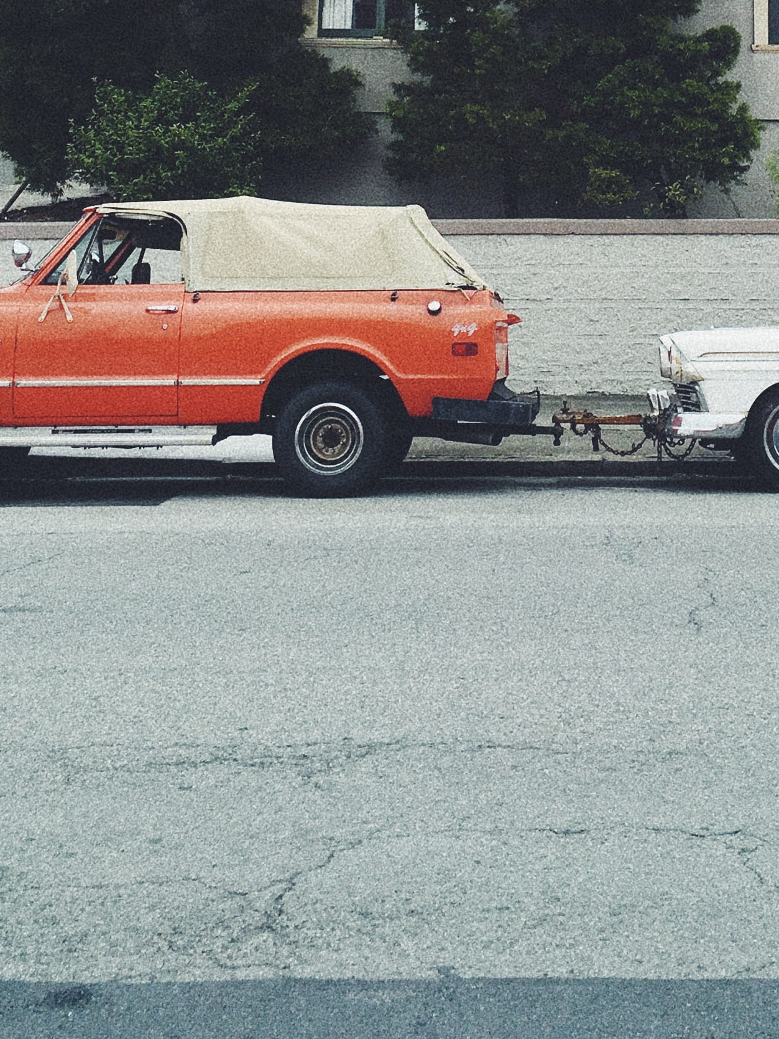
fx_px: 2100
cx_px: 585
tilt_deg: +12.1
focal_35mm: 70
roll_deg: -0.3
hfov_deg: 20.8
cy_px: -190
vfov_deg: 25.2
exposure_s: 1/1538
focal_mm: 4.15
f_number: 2.2
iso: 25
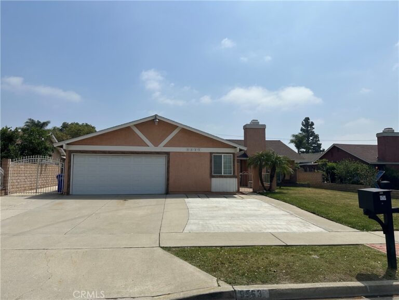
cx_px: 200
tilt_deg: +5.7
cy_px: 150
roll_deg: +0.4
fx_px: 277
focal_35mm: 24
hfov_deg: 71.6
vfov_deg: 56.8
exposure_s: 1/12048
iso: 80
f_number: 1.78
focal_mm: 6.86
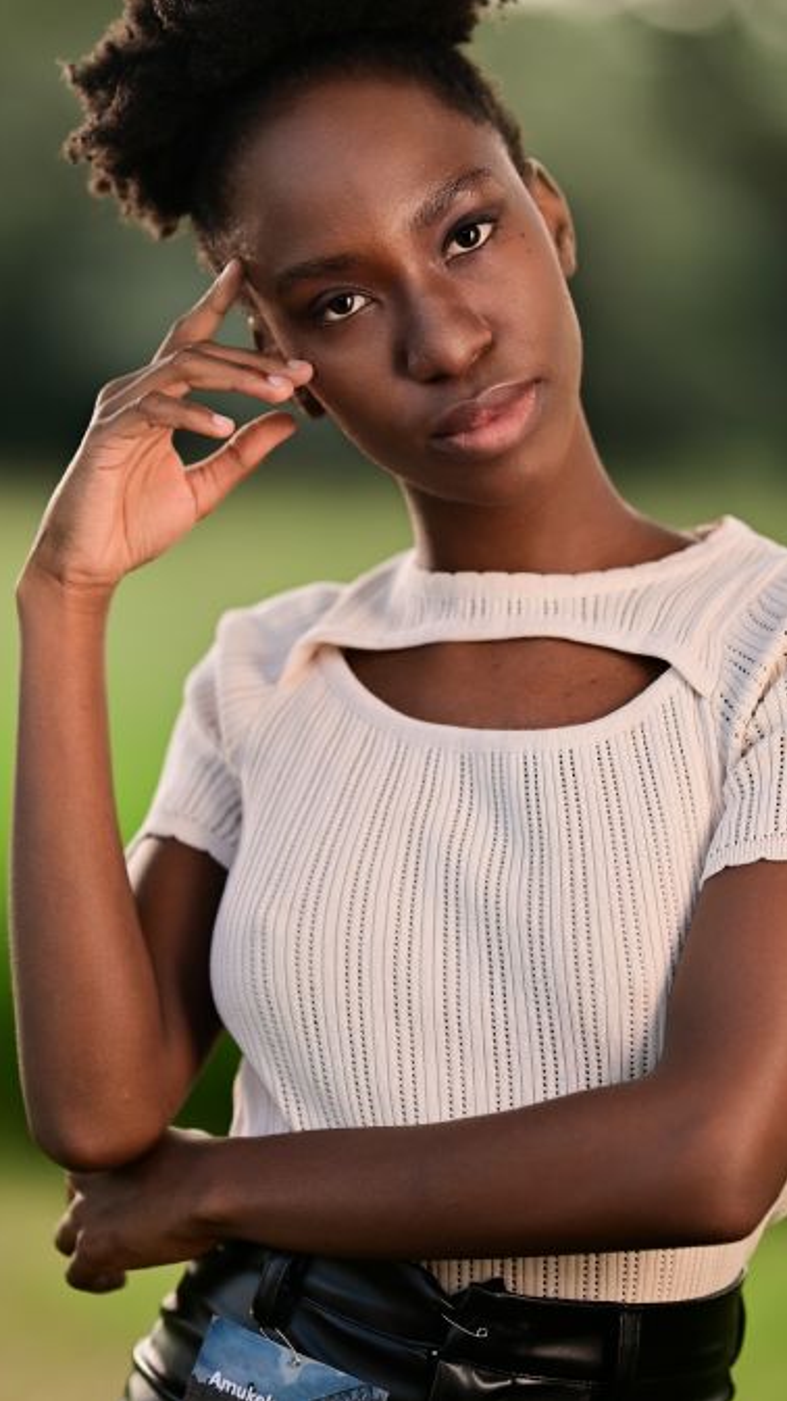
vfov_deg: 13.0
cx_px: 427
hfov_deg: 7.3
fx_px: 6128
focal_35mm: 165
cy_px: 700
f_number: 1.6
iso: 100
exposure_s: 1/1600
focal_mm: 105
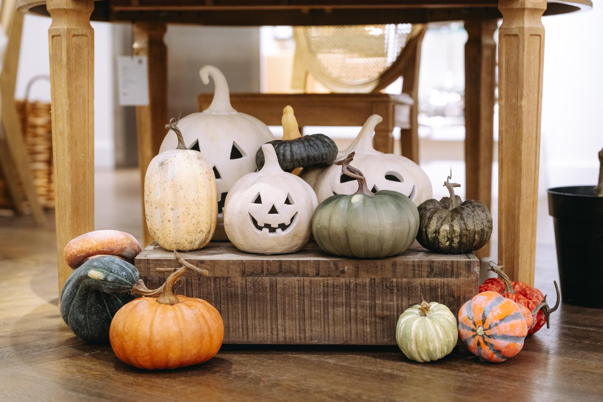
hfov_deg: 27.5
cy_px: 200
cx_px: 313
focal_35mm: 74
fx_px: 1231
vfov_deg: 18.5
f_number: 2.8
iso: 1600
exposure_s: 1/200
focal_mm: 70
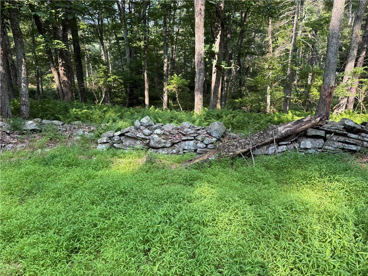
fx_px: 255
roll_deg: -3.1
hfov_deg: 71.6
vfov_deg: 56.8
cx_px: 184
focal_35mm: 24
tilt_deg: -17.9
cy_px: 138
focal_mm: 6.76
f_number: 1.78
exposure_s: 1/203
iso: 64
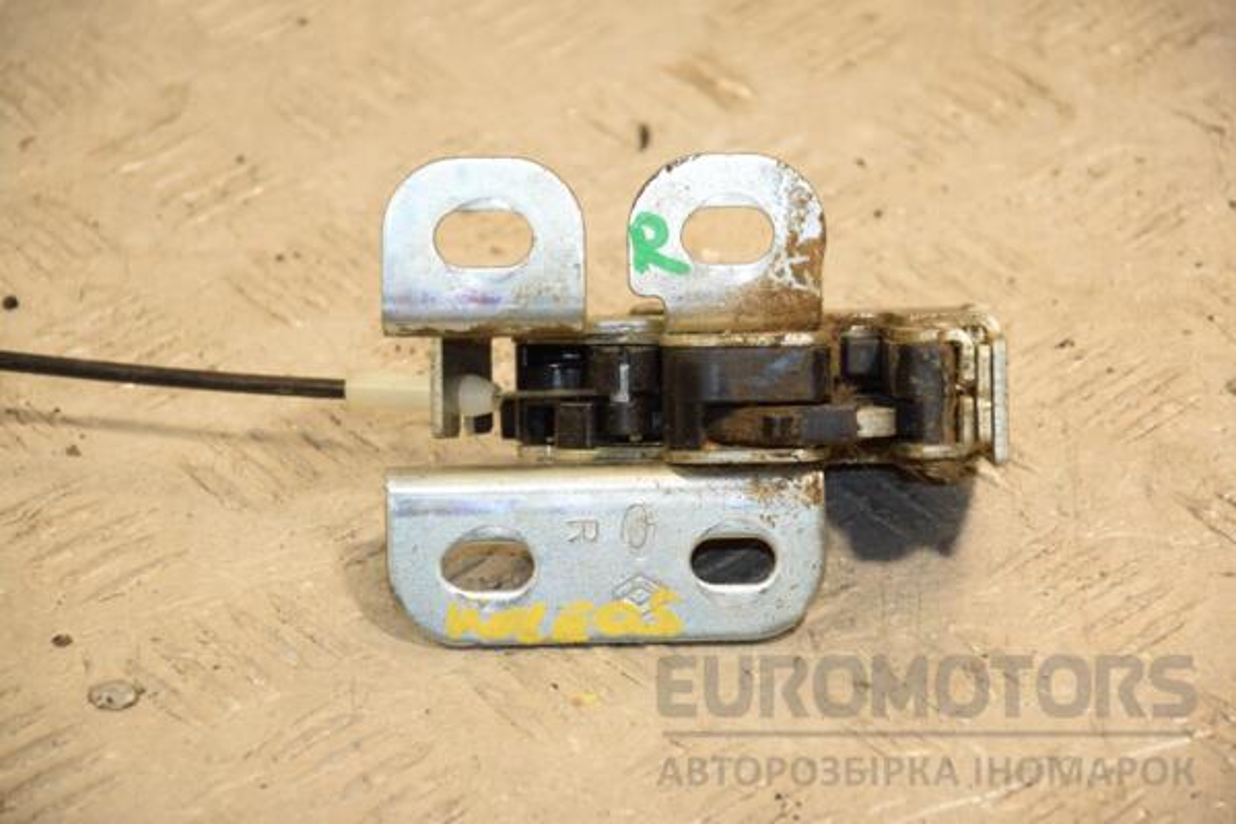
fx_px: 5407
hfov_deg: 13.0
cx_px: 618
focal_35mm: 158
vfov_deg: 8.7
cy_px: 412
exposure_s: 1/160
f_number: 5.6
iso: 800
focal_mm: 105
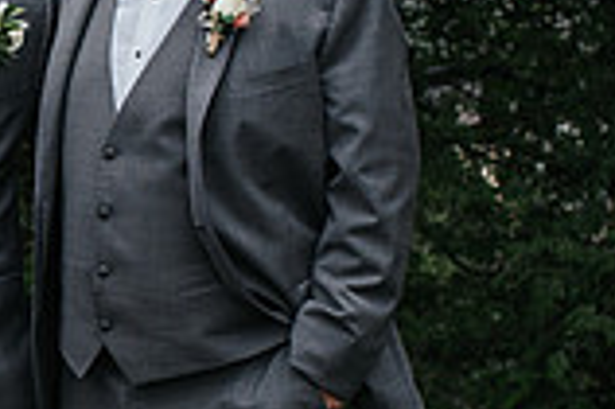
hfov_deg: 12.2
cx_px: -216
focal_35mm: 163
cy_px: 306
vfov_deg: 8.4
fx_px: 2782
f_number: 3.2
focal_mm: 35
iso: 800
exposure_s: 1/400
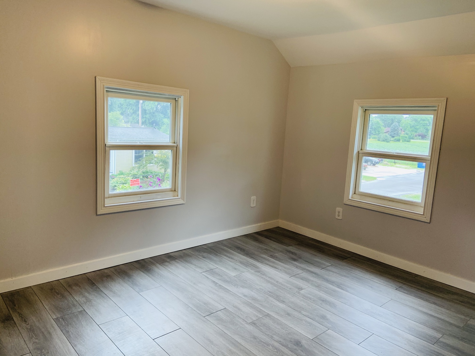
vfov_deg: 53.1
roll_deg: -2.9
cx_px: 238
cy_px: 178
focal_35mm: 26
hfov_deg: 67.3
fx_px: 357
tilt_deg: -7.2
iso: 80
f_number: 1.8
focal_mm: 4.25
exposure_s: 1/60
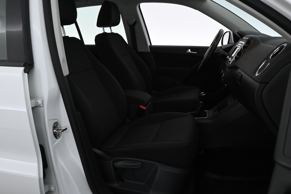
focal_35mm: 29
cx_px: 146
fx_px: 236
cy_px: 97
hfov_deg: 63.2
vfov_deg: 44.6
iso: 2500
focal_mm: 19.5
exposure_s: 1/125
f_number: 4.5
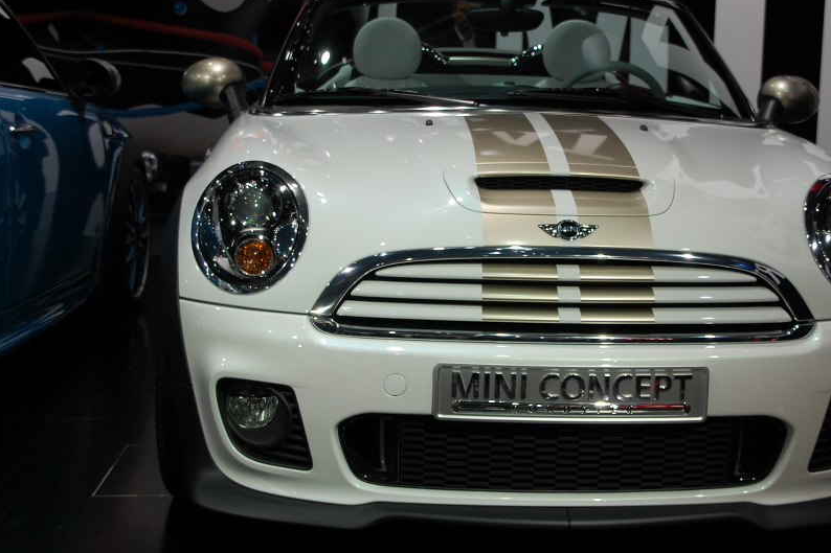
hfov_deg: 34.4
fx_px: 1338
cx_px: 480
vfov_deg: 23.4
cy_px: 251
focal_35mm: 58
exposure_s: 1/125
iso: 400
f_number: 5.6
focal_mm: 30
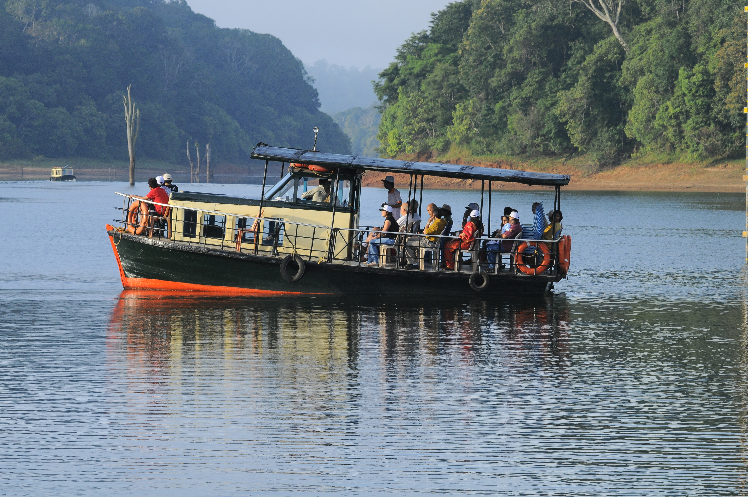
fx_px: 3891
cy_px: 248
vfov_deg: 7.3
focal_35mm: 188
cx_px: 374
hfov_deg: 11.0
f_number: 8
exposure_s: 1/250
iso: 320
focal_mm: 125
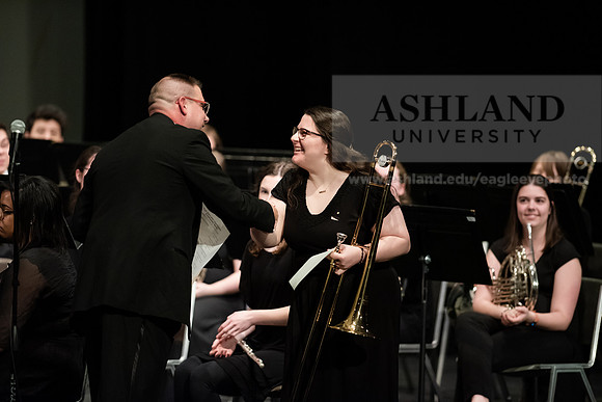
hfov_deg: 6.9
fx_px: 5018
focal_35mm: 300
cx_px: 301
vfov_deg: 4.6
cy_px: 201
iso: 4000
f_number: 3.2
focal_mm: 300
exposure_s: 1/250
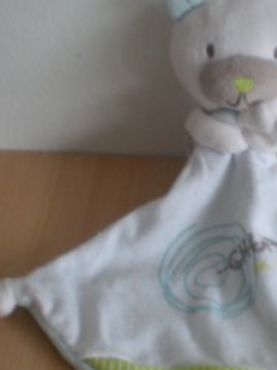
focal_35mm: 80
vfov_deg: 24.3
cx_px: 237
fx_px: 854
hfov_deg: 18.2
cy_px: 249
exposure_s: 1/8.4
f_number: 3.1
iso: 200
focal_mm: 6.3
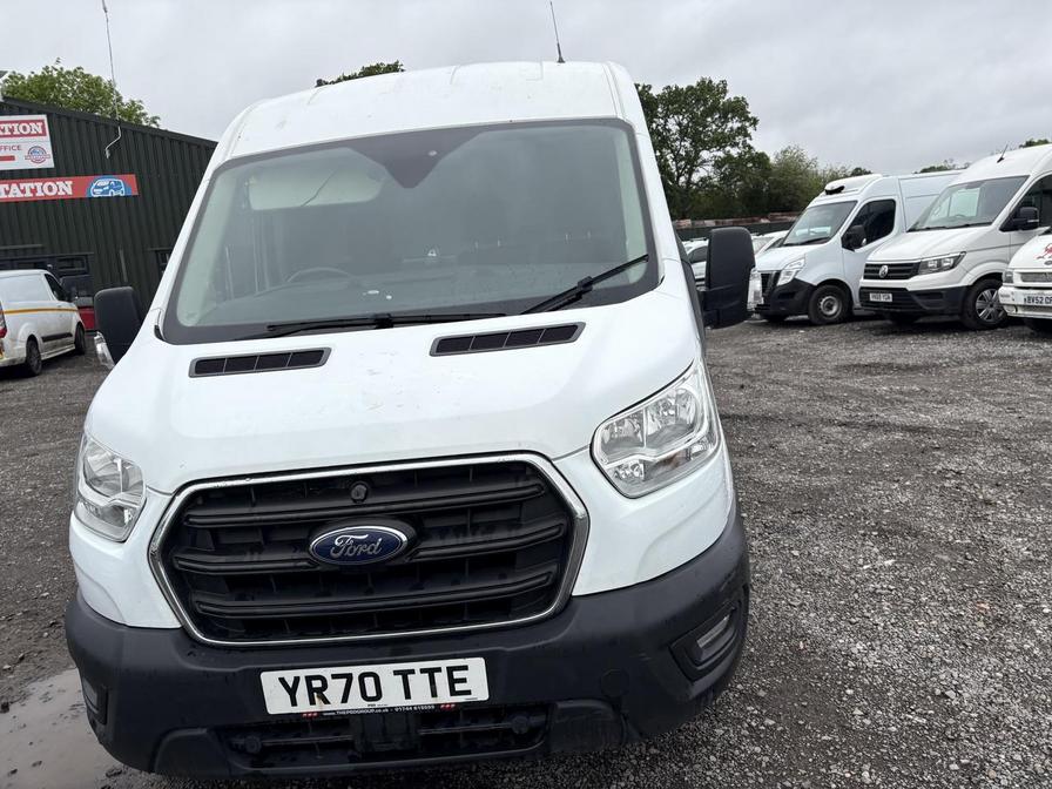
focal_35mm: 26
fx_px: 790
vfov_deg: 53.1
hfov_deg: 67.3
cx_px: 526
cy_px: 394
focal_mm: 5.96
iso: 50
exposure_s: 1/1196
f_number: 1.6
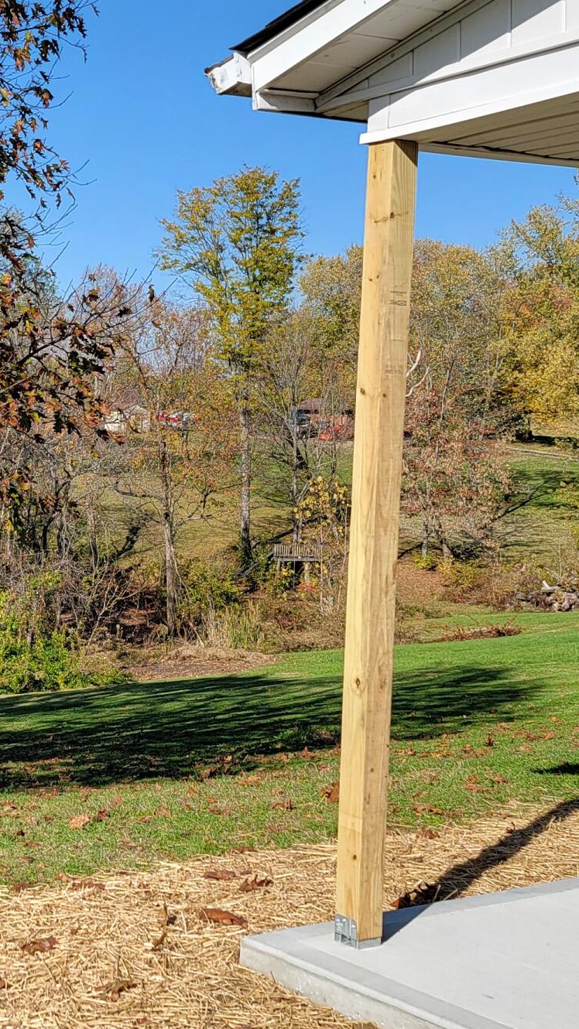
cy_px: 504
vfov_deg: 35.4
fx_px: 1611
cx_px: -74
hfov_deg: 19.4
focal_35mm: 59
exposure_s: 1/866
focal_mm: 6.7
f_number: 1.8
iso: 16
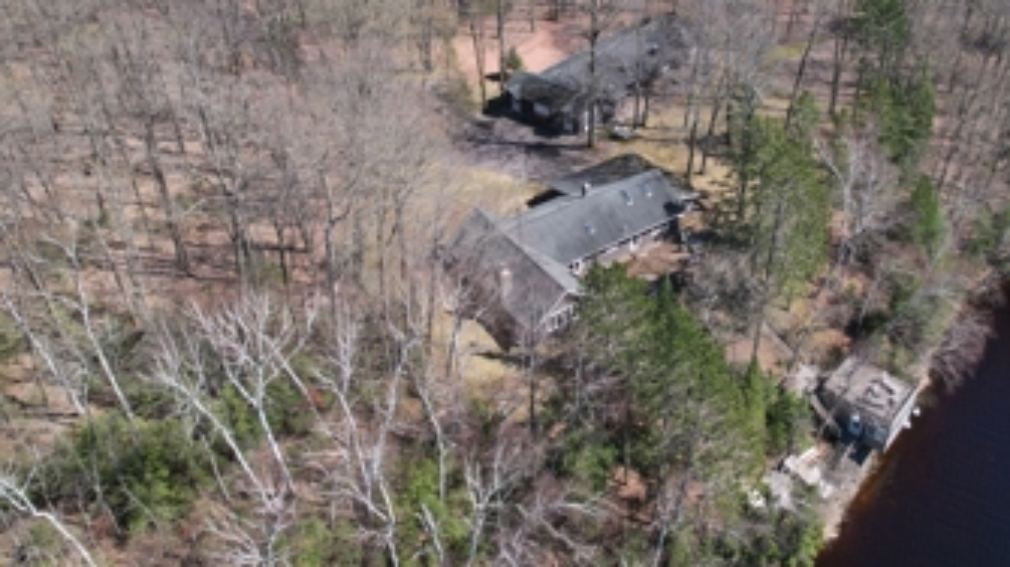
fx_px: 830
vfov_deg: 37.0
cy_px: 157
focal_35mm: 31
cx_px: 600
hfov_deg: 62.2
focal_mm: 8.38
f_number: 2.8
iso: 100
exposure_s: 1/30
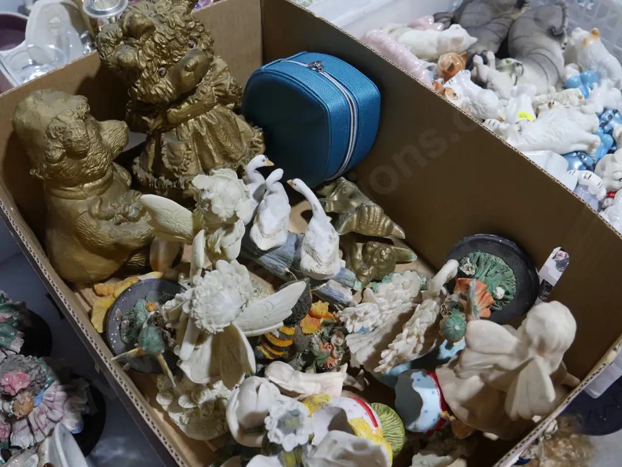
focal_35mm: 36
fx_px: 647
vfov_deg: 39.7
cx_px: 311
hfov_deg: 51.3
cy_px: 234
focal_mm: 18
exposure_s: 1/60
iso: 200
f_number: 4
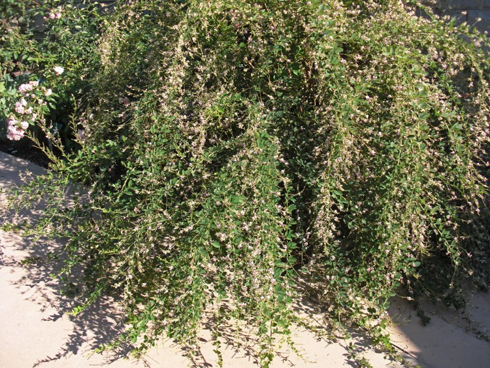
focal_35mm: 36
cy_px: 184
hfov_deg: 51.3
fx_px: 510
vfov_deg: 39.7
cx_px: 245
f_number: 2.8
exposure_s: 1/400
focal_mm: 6.3
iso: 50
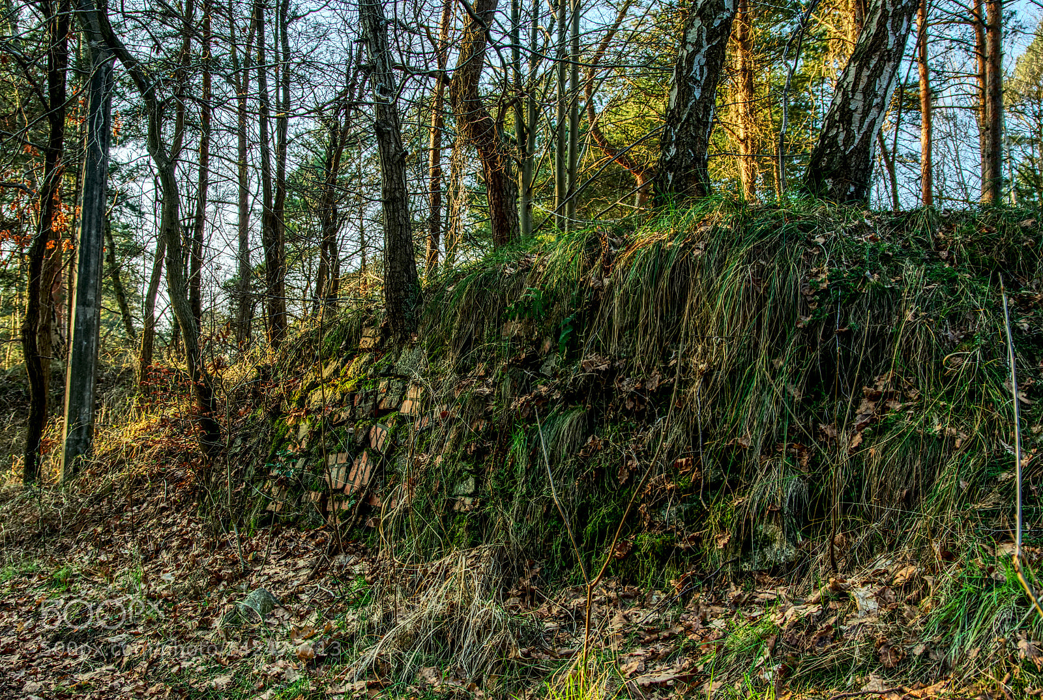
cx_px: 522
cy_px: 350
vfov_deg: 34.4
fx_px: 1132
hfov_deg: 49.5
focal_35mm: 39
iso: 200
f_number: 8
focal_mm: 26
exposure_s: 1/45
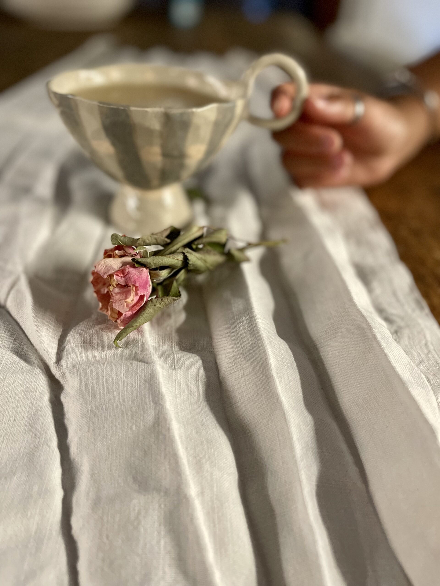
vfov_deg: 67.3
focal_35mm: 26
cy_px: 293
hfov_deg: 53.1
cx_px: 220
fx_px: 441
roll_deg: -5.5
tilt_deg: -38.5
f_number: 1.6
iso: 500
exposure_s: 1/47
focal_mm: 5.1
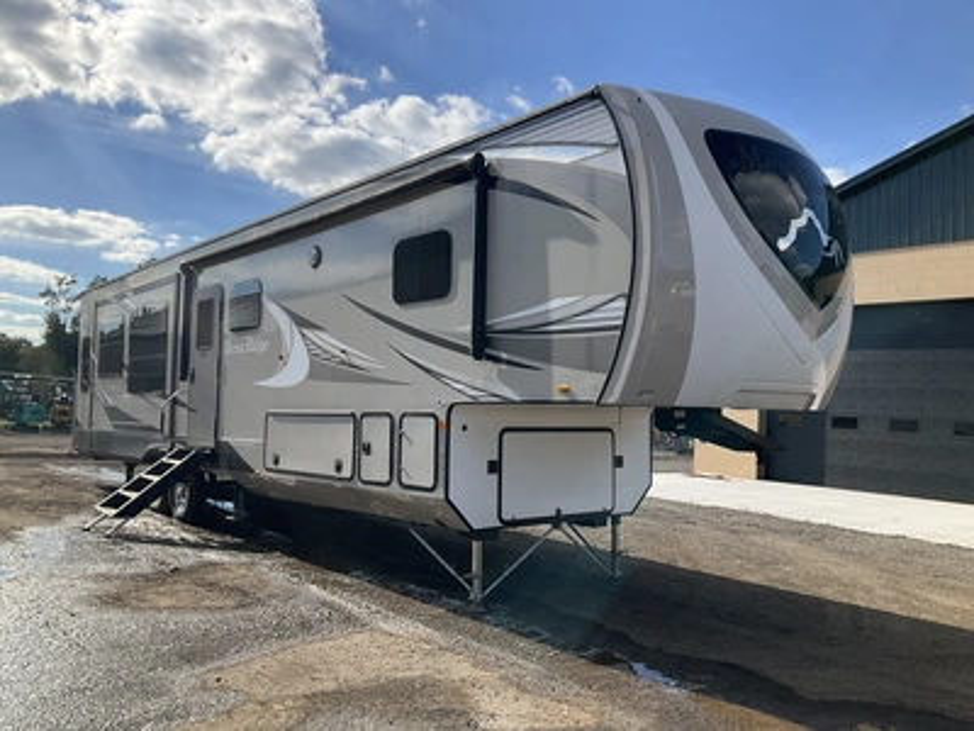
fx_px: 816
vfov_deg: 48.2
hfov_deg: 61.7
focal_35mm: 29
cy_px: 366
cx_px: 487
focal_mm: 3
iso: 25
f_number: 1.8
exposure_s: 1/1675
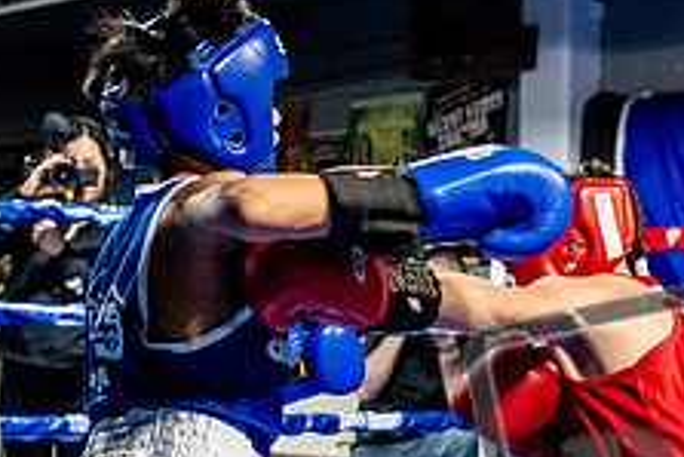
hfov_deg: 16.3
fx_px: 2376
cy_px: 379
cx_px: 472
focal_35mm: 125
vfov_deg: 10.9
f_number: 2.8
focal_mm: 32
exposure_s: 1/800
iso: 5000
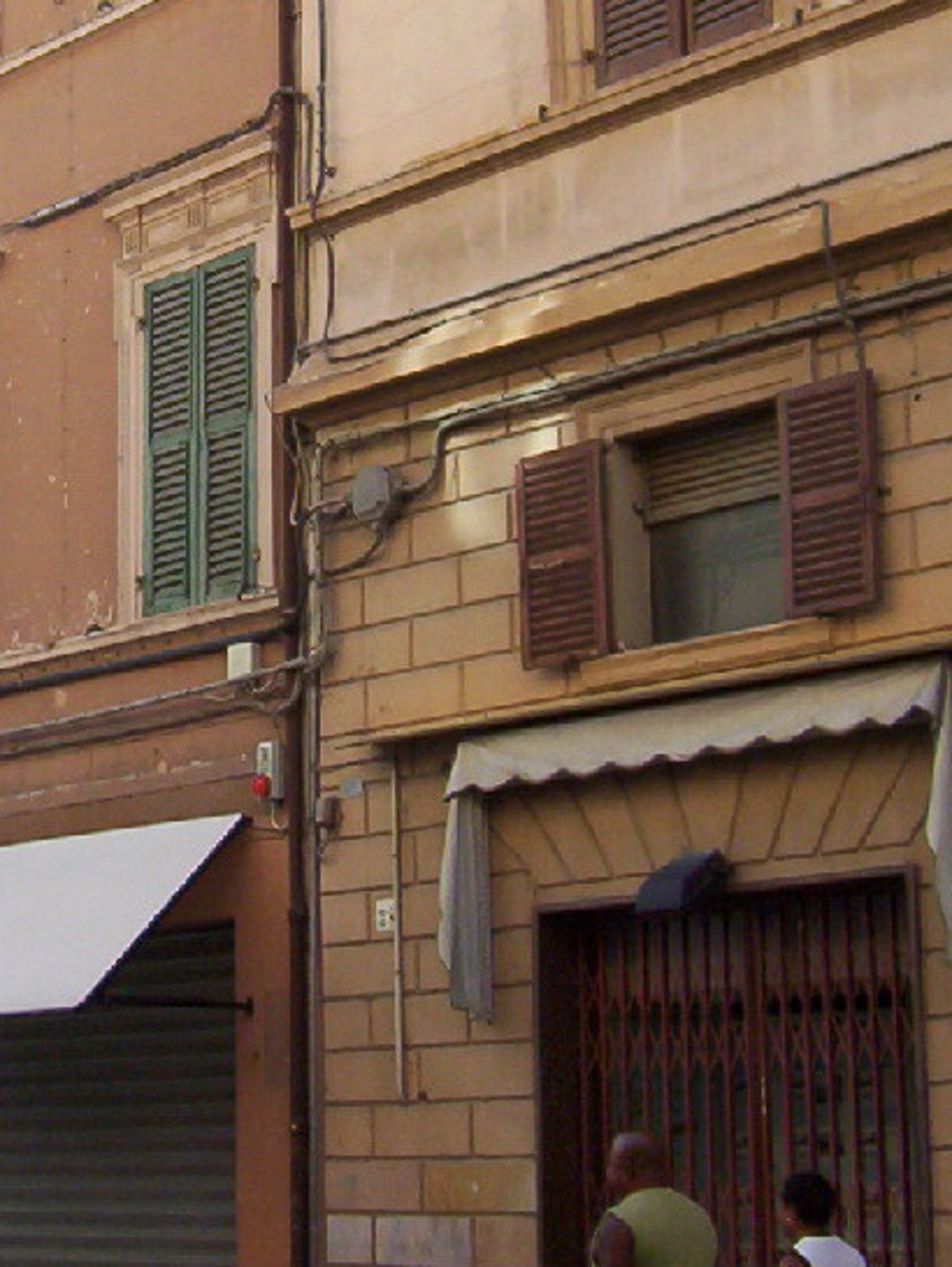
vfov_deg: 24.9
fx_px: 2858
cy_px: 397
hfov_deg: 18.6
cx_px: 128
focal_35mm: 78
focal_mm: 5.54
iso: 100
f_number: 2.76
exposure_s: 1/854
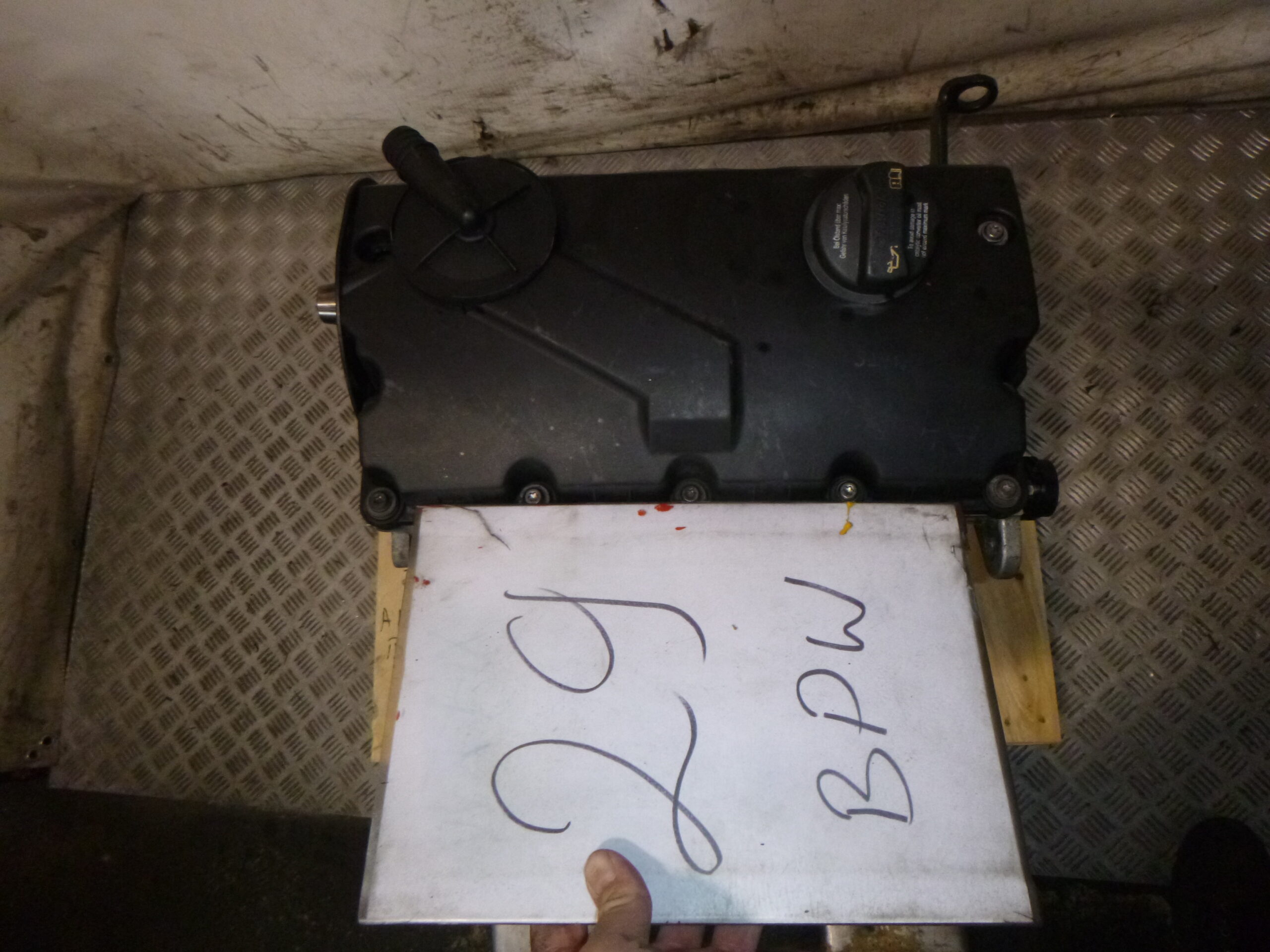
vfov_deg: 54.9
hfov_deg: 69.4
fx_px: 917
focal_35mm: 25
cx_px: 635
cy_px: 476
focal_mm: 4.5
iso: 400
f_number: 3.9
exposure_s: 1/125
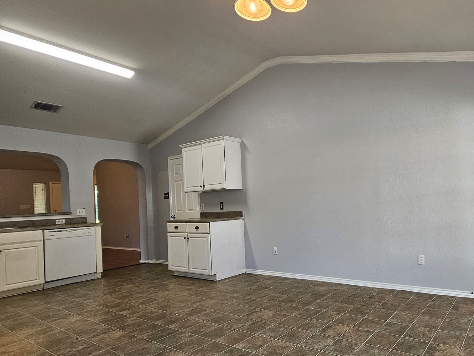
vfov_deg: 65.7
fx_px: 274
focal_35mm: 20
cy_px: 203
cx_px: 355
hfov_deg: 75.9
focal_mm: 2.2
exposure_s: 1/60
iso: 125
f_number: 2.2
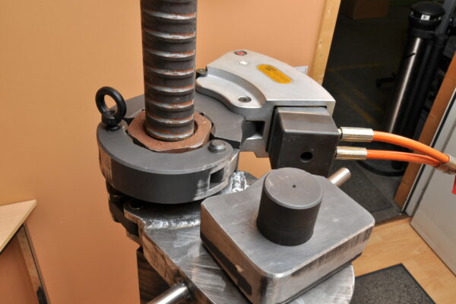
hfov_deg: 53.1
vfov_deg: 36.9
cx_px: 228
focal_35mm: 36
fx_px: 456
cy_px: 152
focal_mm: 24
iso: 200
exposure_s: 1/60
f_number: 10
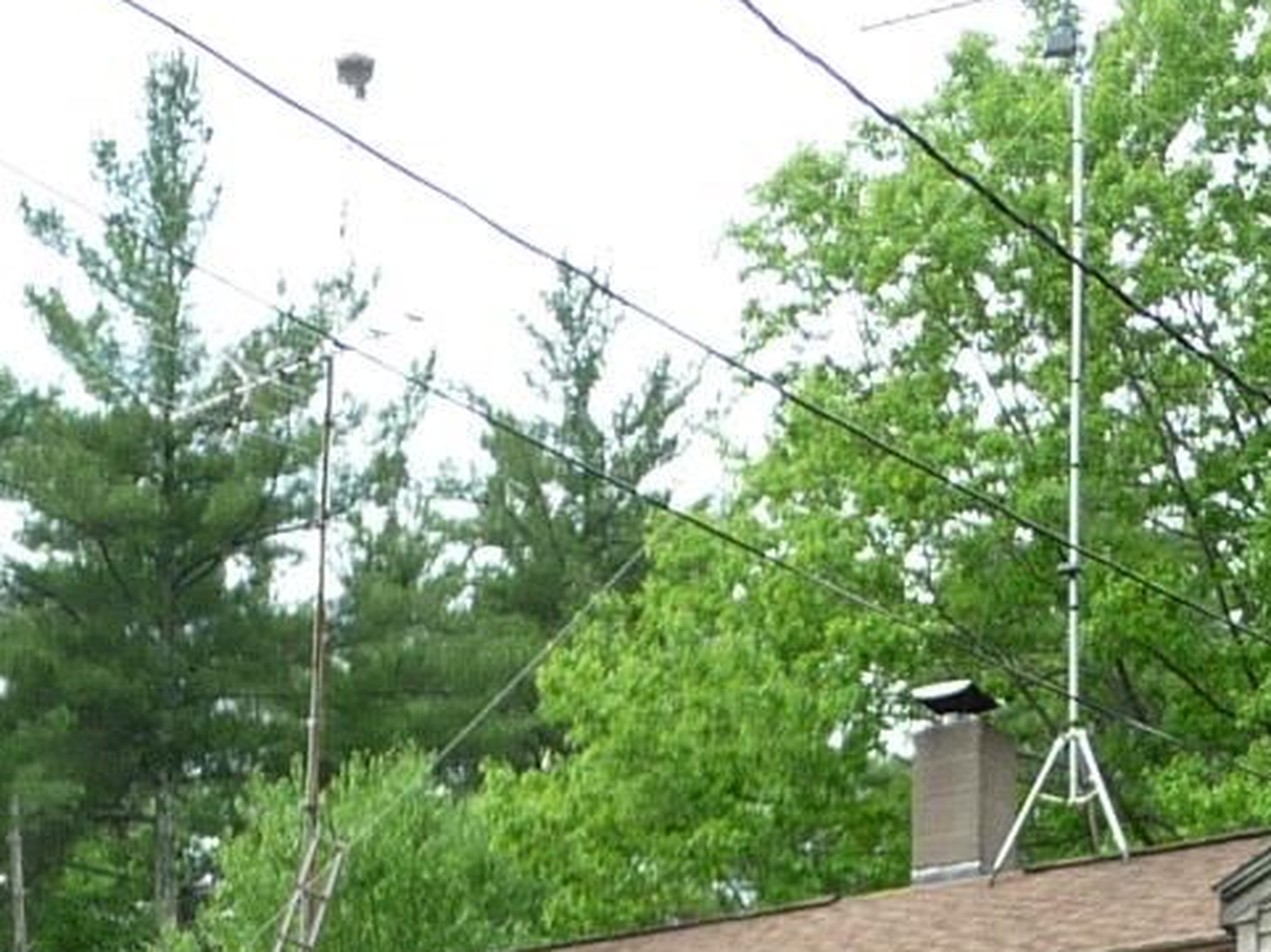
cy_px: 1996
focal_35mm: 119
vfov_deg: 11.1
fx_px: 4367
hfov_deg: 16.5
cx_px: 277
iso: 100
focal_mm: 4.7
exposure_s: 1/400
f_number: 3.3
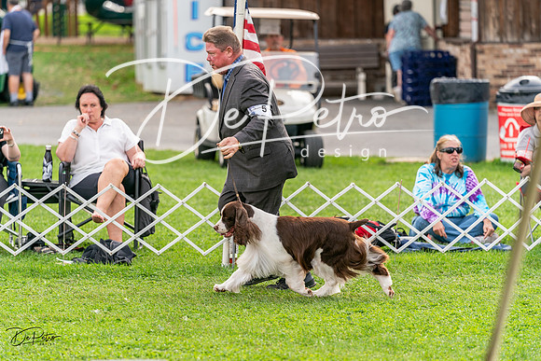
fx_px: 2916
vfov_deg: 7.1
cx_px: 270
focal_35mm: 194
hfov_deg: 10.6
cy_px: 180
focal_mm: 194
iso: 400
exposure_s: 1/1250
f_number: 3.5
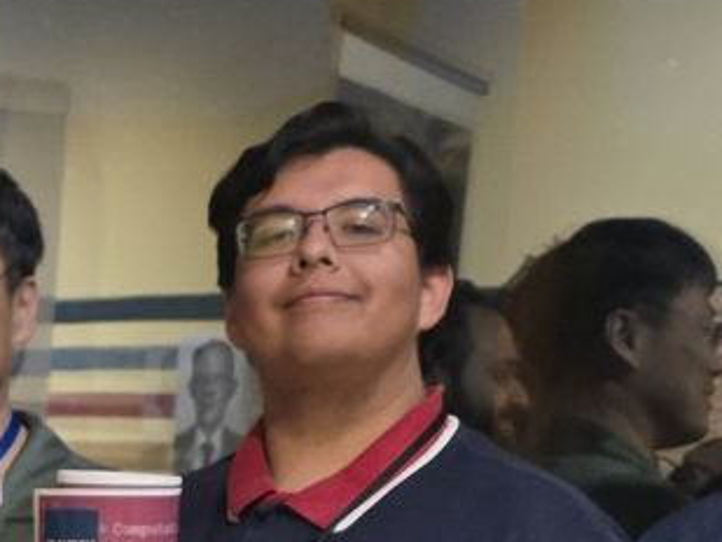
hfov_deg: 12.5
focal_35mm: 149
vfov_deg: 9.6
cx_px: -381
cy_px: 839
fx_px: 3109
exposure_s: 1/60
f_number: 1.7
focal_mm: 6.3
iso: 800
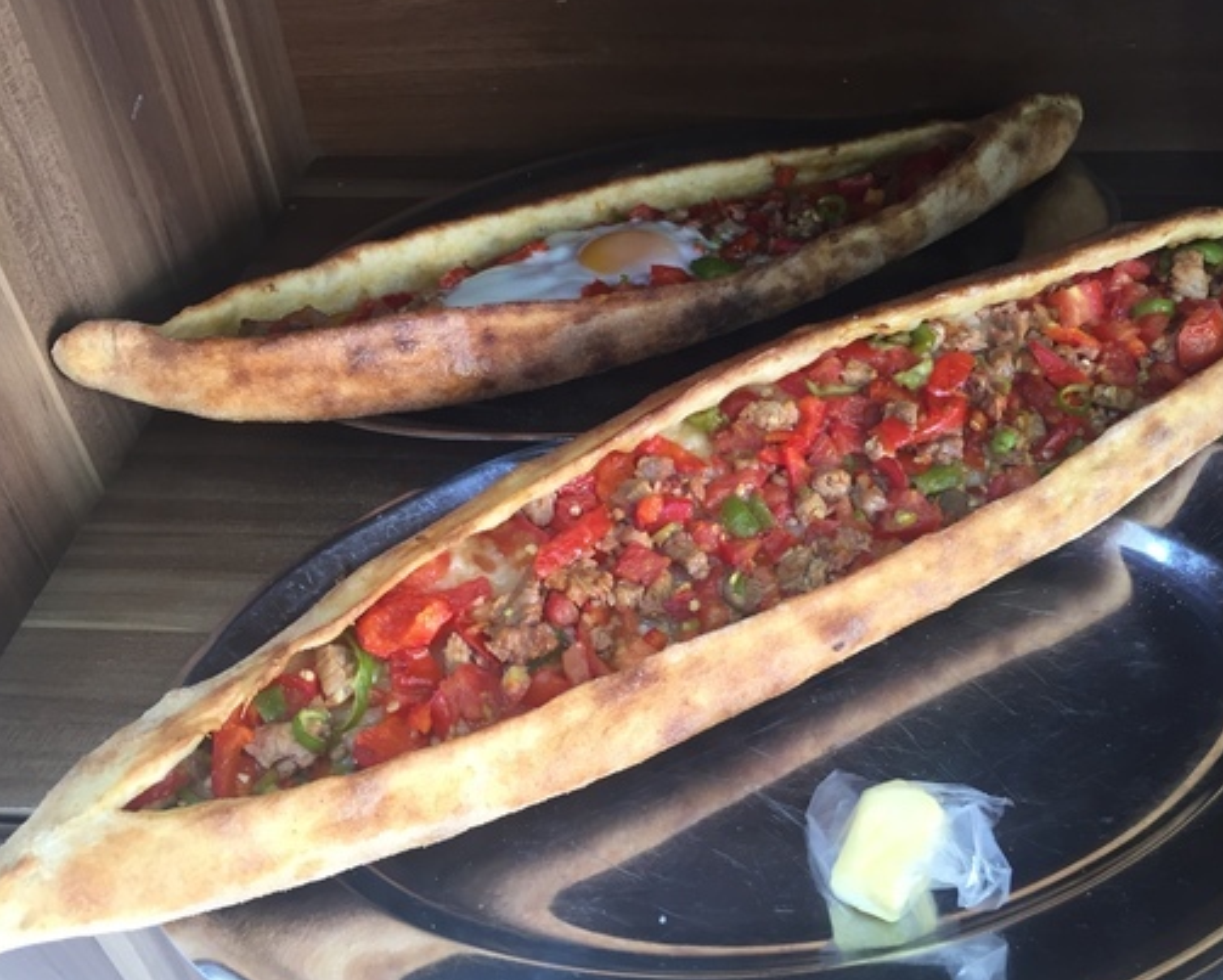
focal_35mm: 33
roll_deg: +2.5
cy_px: 489
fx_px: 1195
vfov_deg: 44.6
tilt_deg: -41.6
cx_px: 663
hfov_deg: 54.1
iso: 80
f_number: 2.2
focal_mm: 4.15
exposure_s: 1/33
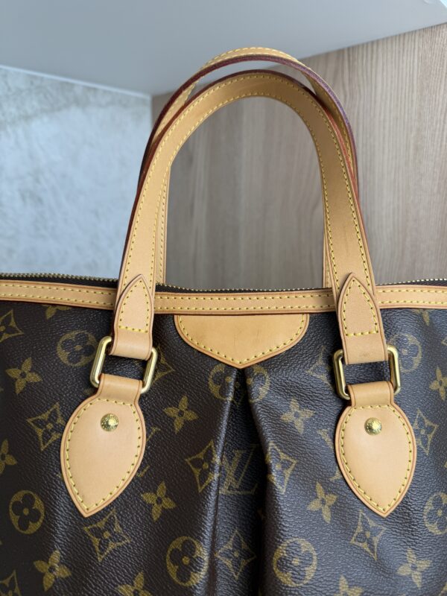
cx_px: 224
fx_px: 413
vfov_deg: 71.6
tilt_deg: -12.4
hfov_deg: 56.8
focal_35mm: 24
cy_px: 298
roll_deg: -0.5
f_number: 1.78
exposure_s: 1/120
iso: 64
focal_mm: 6.76
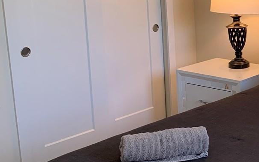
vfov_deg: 17.8
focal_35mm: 73
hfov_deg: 25.0
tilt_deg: -10.7
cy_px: 50
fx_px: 515
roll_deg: +0.6
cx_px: 322
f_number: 1.8
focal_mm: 4.25
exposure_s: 1/60
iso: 80
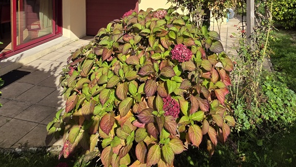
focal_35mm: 27
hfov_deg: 69.4
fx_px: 212
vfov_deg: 34.9
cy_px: -29
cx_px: 171
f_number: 1.9
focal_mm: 2.2
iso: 40
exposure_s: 1/2730
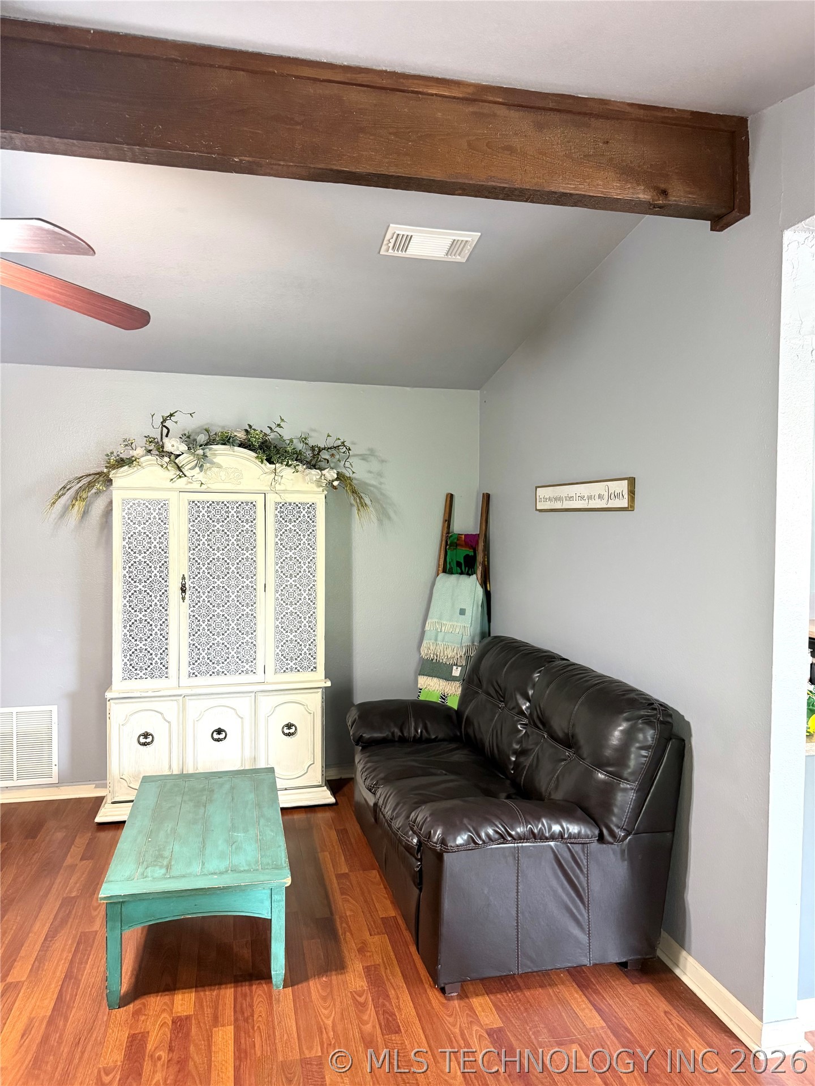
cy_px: 543
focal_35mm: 24
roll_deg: -0.5
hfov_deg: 56.8
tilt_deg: -1.5
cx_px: 408
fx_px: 753
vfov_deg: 71.6
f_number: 1.78
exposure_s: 1/60
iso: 500
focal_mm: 6.76
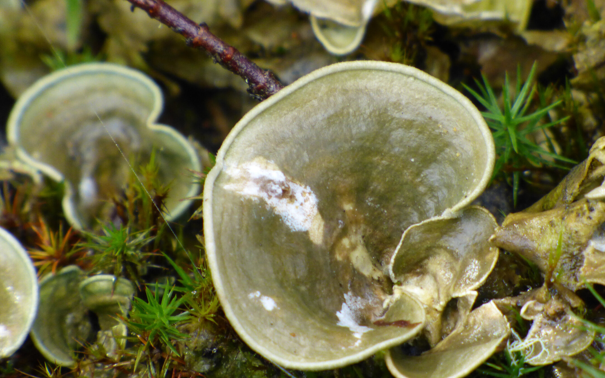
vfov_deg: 1.3
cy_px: 192
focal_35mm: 978
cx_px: 316
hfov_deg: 2.1
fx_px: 16125
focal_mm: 140.8
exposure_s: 1/100
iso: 250
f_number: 5.6
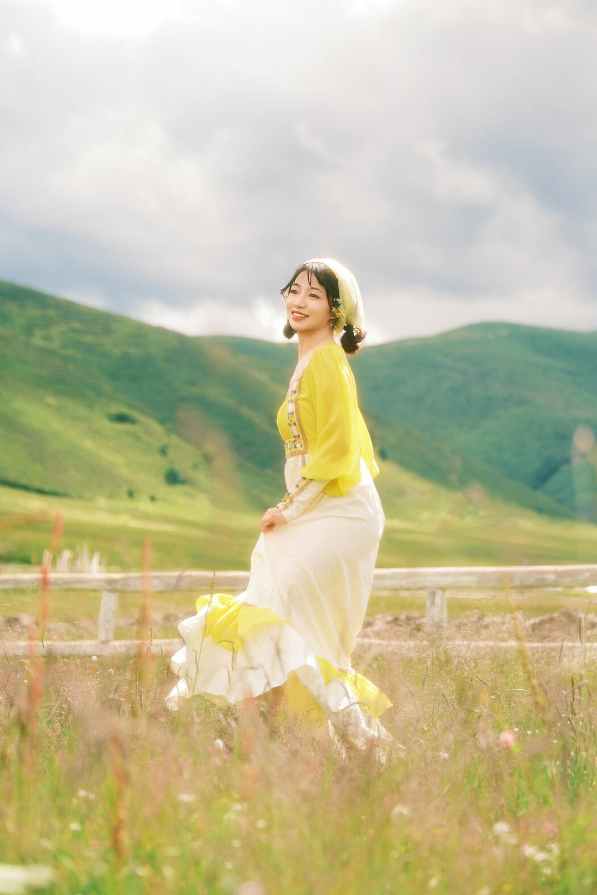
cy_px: 448
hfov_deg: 14.4
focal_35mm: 95
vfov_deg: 21.5
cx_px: 298
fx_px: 2363
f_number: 2.8
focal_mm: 63.4
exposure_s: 1/1600
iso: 250
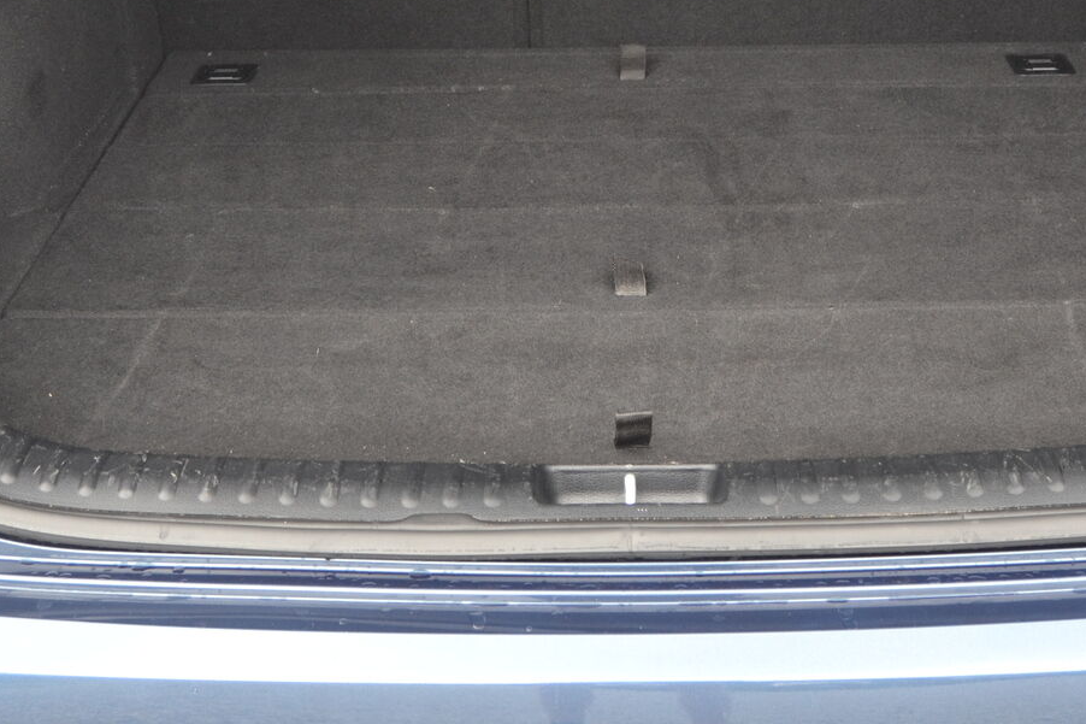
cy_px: 30
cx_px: 609
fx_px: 2503
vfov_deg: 16.2
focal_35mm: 83
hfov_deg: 24.5
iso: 280
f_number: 5.6
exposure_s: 1/125
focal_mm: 26
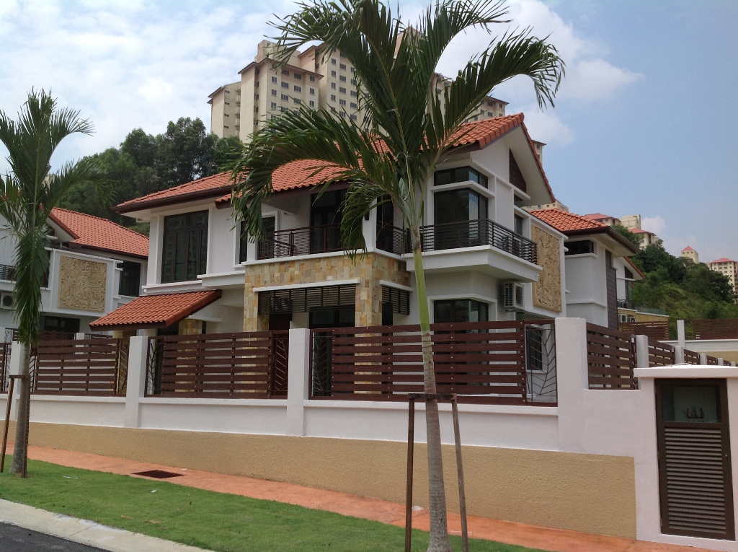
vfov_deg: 40.6
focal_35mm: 35
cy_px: 276
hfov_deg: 52.7
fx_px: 745
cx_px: 369
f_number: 2.4
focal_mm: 4.28
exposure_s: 1/1890
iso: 80
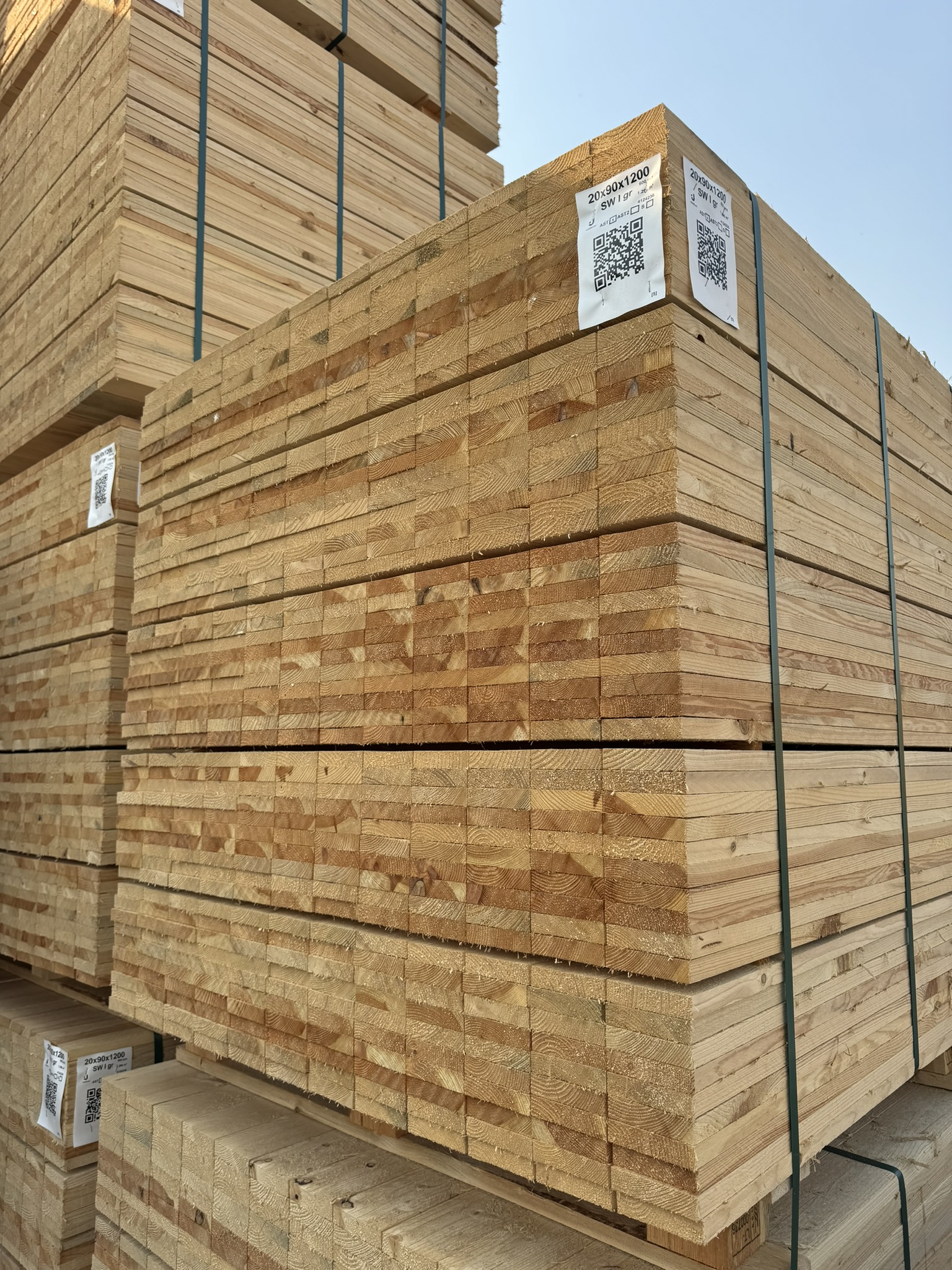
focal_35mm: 24
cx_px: 476
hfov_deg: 56.8
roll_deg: +0.5
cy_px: 635
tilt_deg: +5.7
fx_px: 880
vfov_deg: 71.6
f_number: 1.78
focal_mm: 6.76
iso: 80
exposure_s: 1/2174
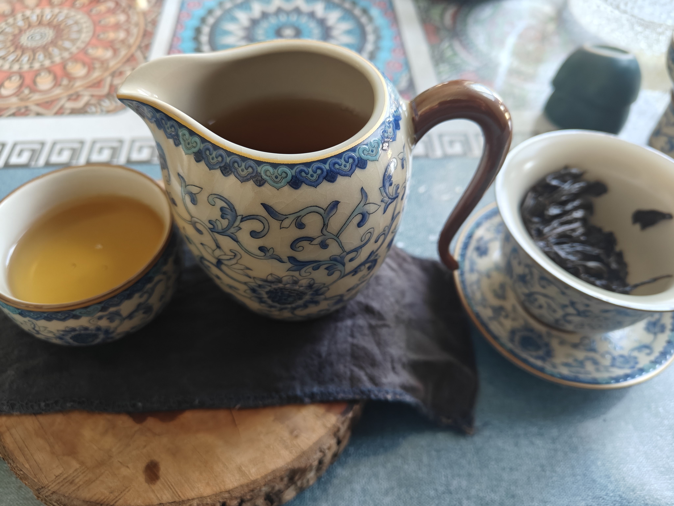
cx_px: 337
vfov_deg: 56.8
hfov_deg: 71.6
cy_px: 253
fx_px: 467
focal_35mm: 24
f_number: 1.8
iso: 80
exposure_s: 1/50
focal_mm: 5.59
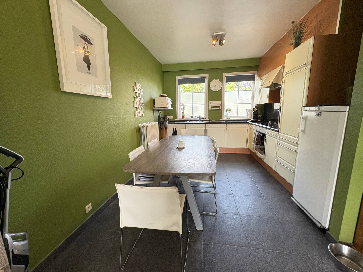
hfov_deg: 102.1
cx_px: 182
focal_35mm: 14
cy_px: 136
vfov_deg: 85.7
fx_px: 147
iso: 125
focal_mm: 2.22
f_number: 2.2
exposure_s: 1/99
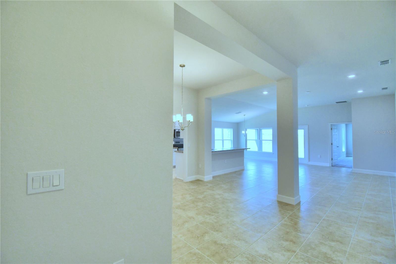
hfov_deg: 100.4
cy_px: 132
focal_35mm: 15
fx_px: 165
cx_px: 198
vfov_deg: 77.3
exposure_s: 1/125
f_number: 4.5
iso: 400
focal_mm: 10
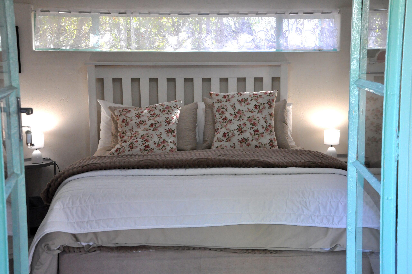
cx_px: 206
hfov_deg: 38.9
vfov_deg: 26.4
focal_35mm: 51
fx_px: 583
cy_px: 137
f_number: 7.1
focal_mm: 34
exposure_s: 1/200
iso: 1600
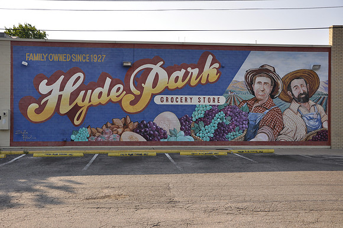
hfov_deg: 51.3
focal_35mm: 38
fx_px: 357
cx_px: 172
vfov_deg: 35.4
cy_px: 114
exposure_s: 1/200
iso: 200
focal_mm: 25
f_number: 6.3
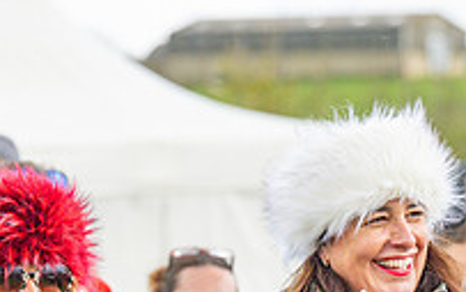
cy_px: 448
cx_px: 31
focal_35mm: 530
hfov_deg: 4.0
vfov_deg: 2.5
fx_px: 6733
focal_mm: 104
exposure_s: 1/640
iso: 250
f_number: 4.5
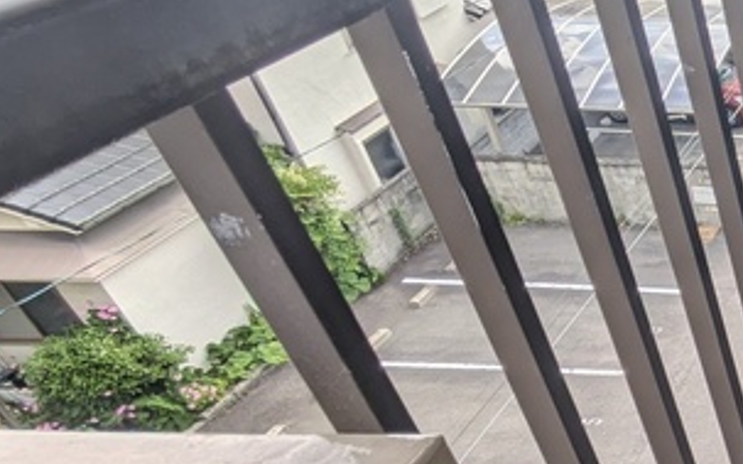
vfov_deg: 27.0
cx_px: 1143
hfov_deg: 27.4
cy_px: 354
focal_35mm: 47
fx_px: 951
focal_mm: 1.83
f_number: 2.2
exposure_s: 1/432
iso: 50
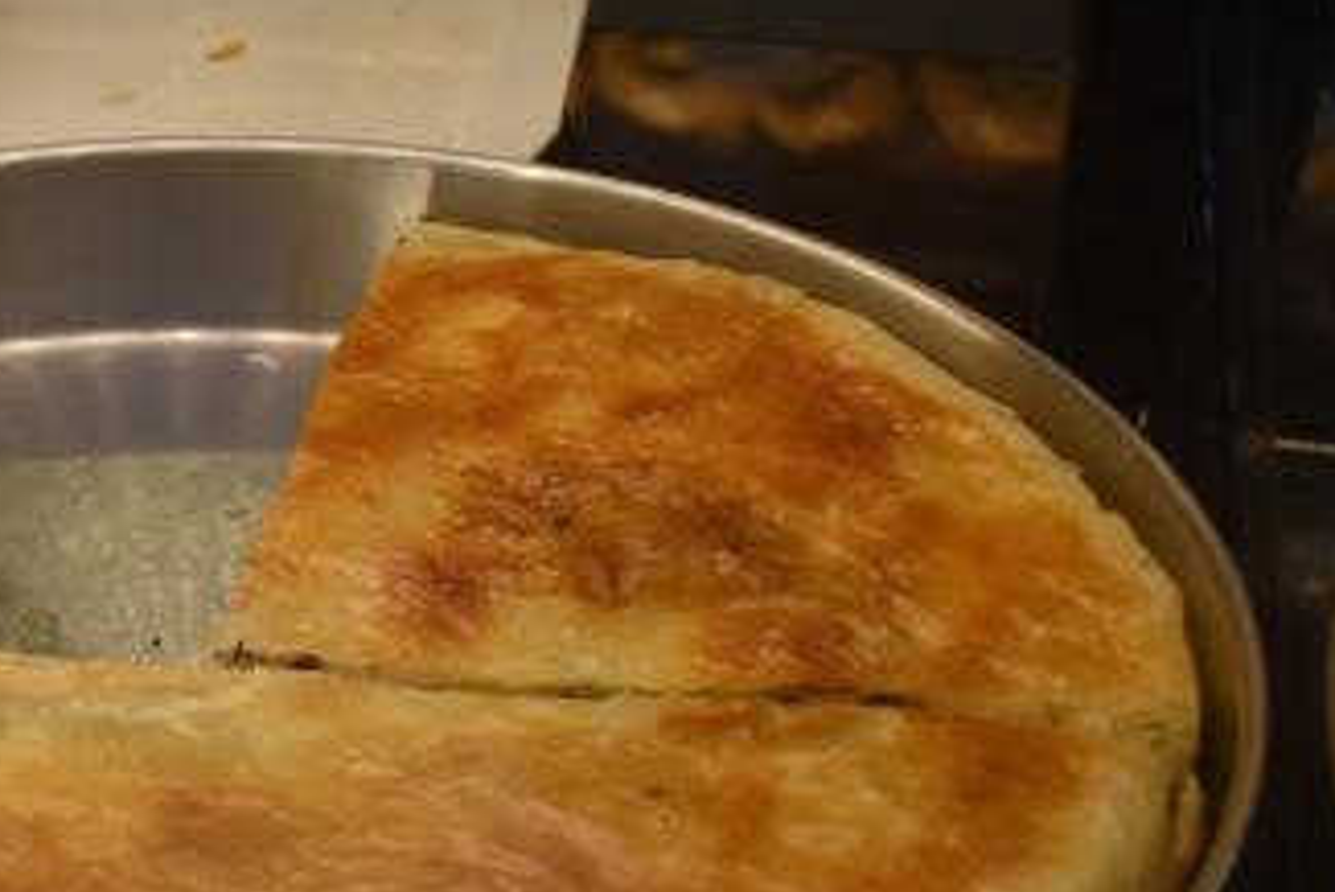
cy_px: 530
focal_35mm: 83
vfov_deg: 16.5
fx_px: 3079
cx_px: -312
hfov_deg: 22.4
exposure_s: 1/500
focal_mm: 18
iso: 1000
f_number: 3.5
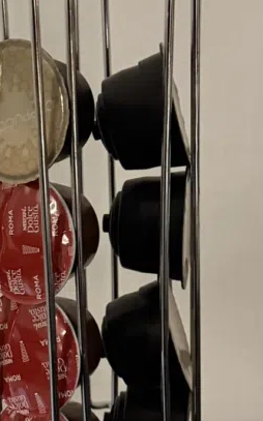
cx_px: 43
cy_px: 229
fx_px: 459
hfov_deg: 31.0
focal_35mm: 40
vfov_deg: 49.2
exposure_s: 1/25
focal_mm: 6.76
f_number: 1.78
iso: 1000
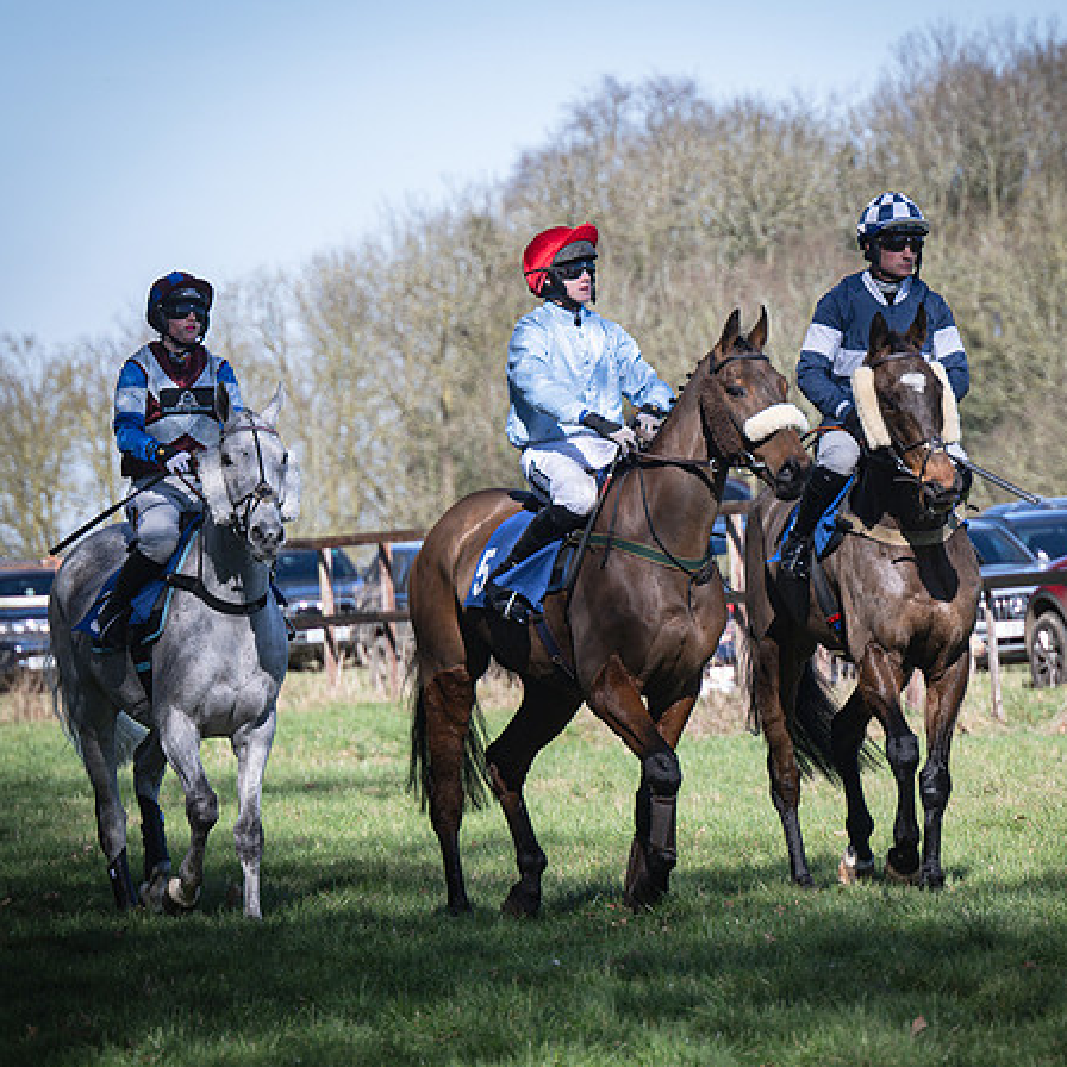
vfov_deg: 5.2
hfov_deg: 5.1
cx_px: 831
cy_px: 449
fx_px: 11857
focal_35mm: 340
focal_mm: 145
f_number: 4
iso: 200
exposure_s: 1/1250
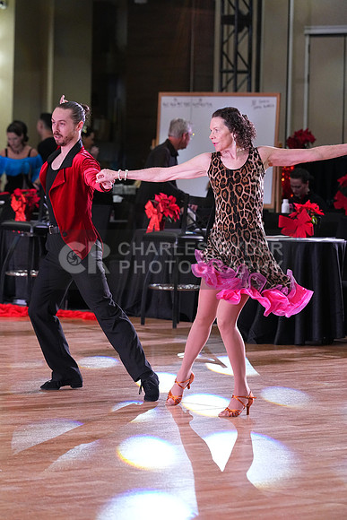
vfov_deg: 11.7
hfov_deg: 7.8
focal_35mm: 176
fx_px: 2543
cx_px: 174
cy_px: 260
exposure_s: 1/320
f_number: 5.6
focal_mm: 176
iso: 5000
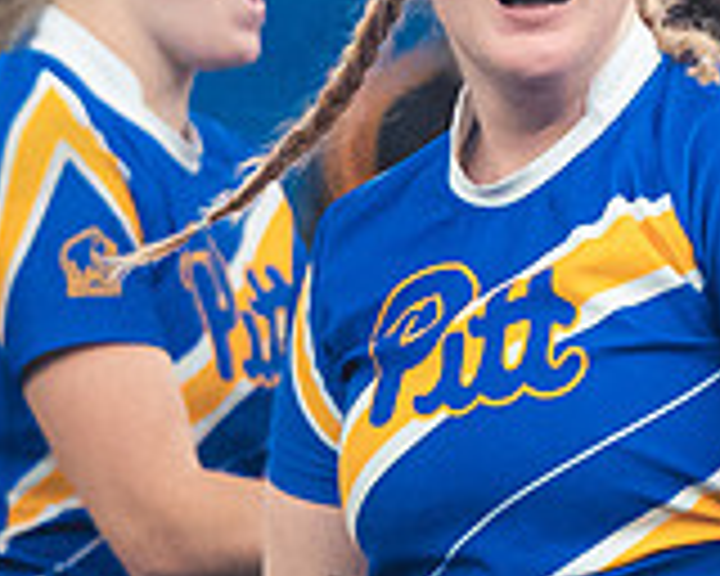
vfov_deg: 0.9
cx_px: 255
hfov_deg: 1.1
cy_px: 207
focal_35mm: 1695
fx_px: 36119
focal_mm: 200
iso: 4000
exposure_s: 1/320
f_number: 2.8
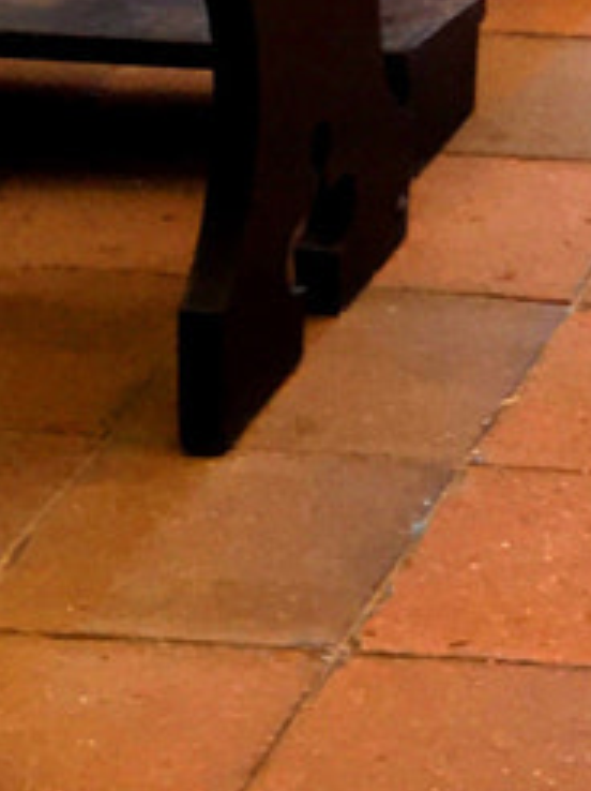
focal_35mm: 189
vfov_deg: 9.5
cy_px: -958
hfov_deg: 7.4
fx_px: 4310
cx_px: 1323
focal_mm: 4.15
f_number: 2.2
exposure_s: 1/33
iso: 32
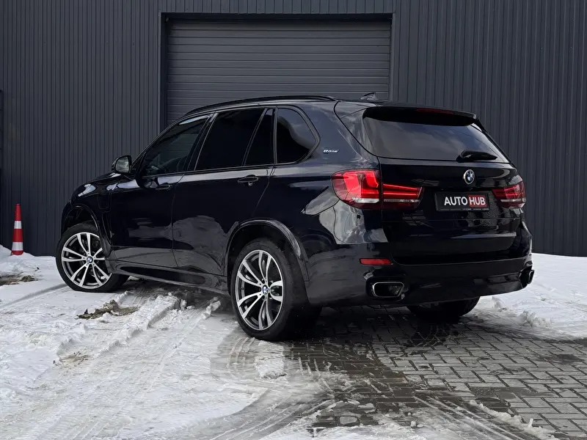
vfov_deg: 30.3
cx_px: 294
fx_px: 814
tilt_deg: -1.2
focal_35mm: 48
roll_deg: -0.1
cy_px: 220
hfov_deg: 39.7
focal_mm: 6.76
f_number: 1.78
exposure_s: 1/3817
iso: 64
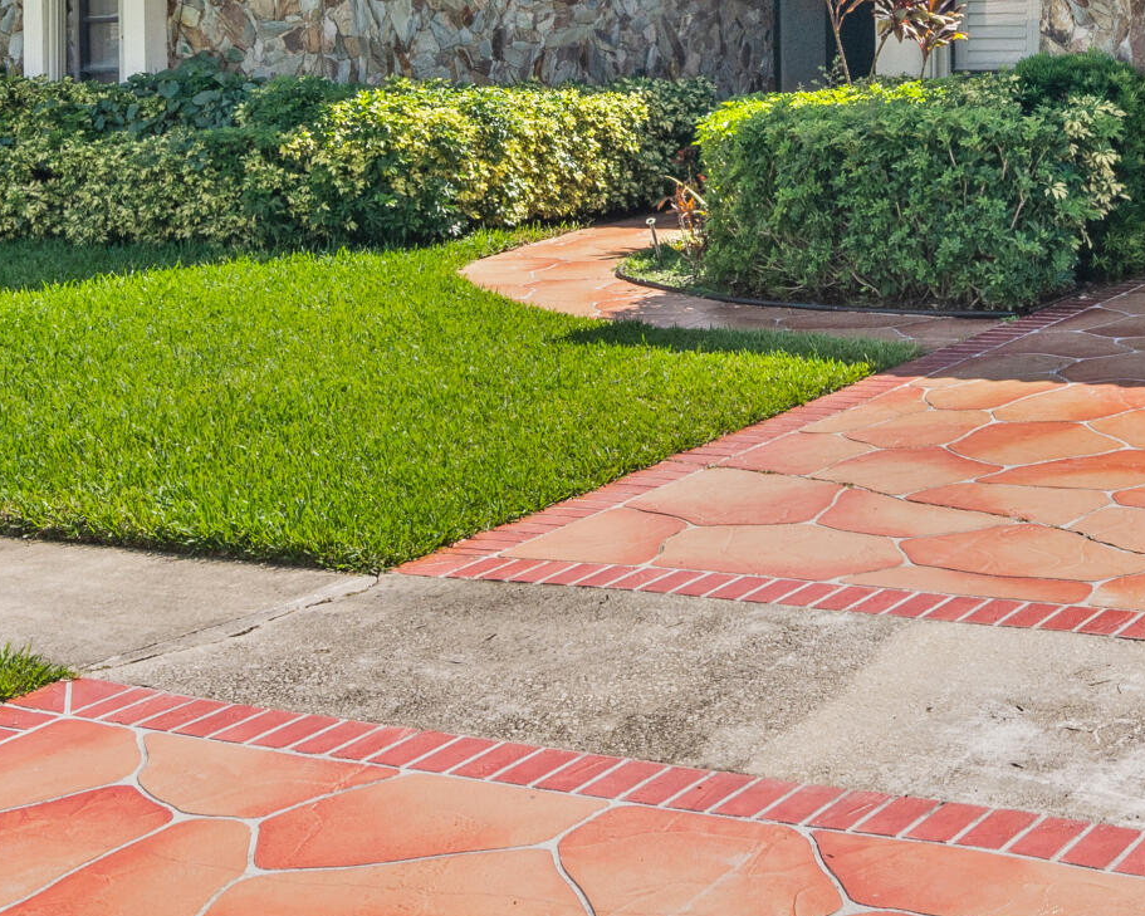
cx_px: 1043
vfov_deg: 22.0
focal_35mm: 68
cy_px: 92
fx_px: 2305
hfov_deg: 26.9
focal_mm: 22
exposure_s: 1/250
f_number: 16
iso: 320
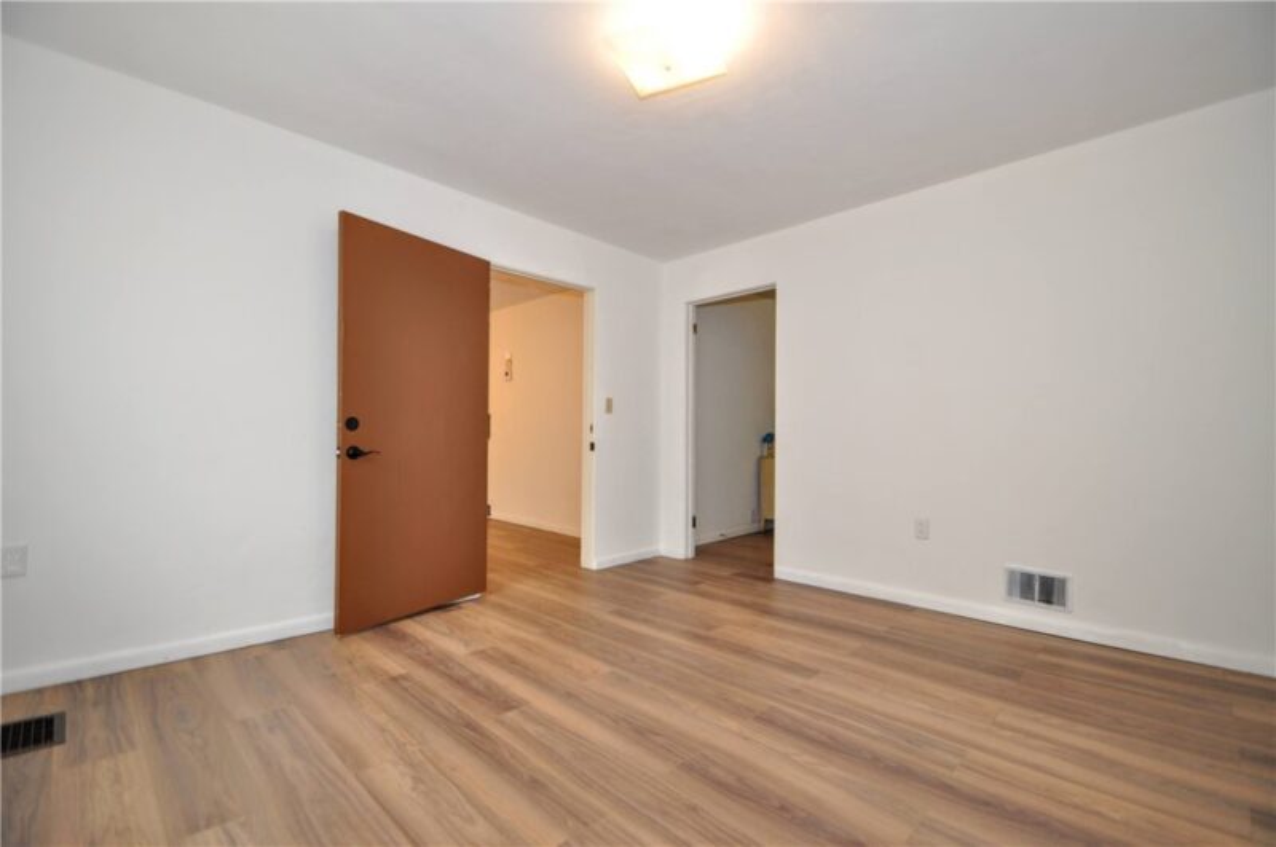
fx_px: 531
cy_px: 424
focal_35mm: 15
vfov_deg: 77.2
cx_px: 638
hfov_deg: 100.5
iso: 320
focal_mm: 10
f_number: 4.5
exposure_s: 1/60
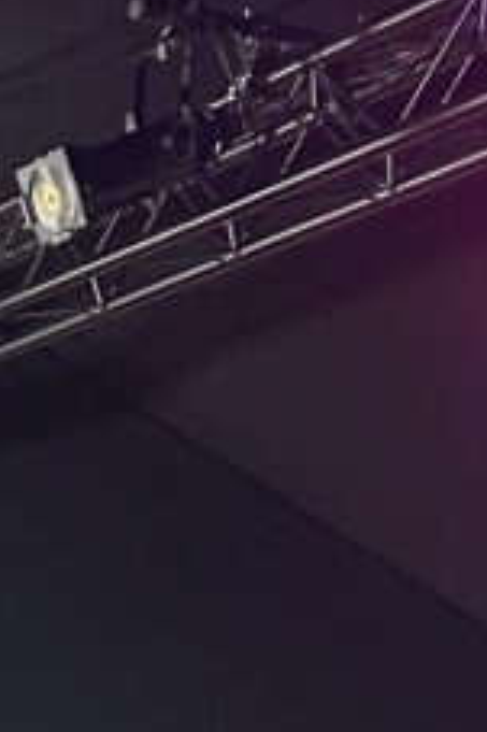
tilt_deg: -1.0
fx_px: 2682
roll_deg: -3.1
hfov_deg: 9.4
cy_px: 1393
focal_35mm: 132
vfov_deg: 13.6
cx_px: -642
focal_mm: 6.86
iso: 250
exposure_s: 1/85
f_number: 1.78
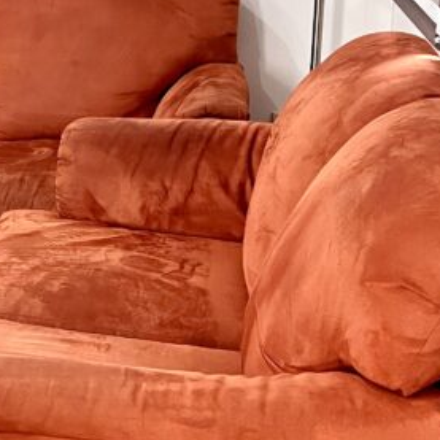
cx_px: -172
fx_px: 1222
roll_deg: +1.4
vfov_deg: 20.1
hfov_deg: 18.6
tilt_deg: -9.9
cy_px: 62
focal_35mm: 85
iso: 160
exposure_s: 1/60
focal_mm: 5.7
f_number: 1.5
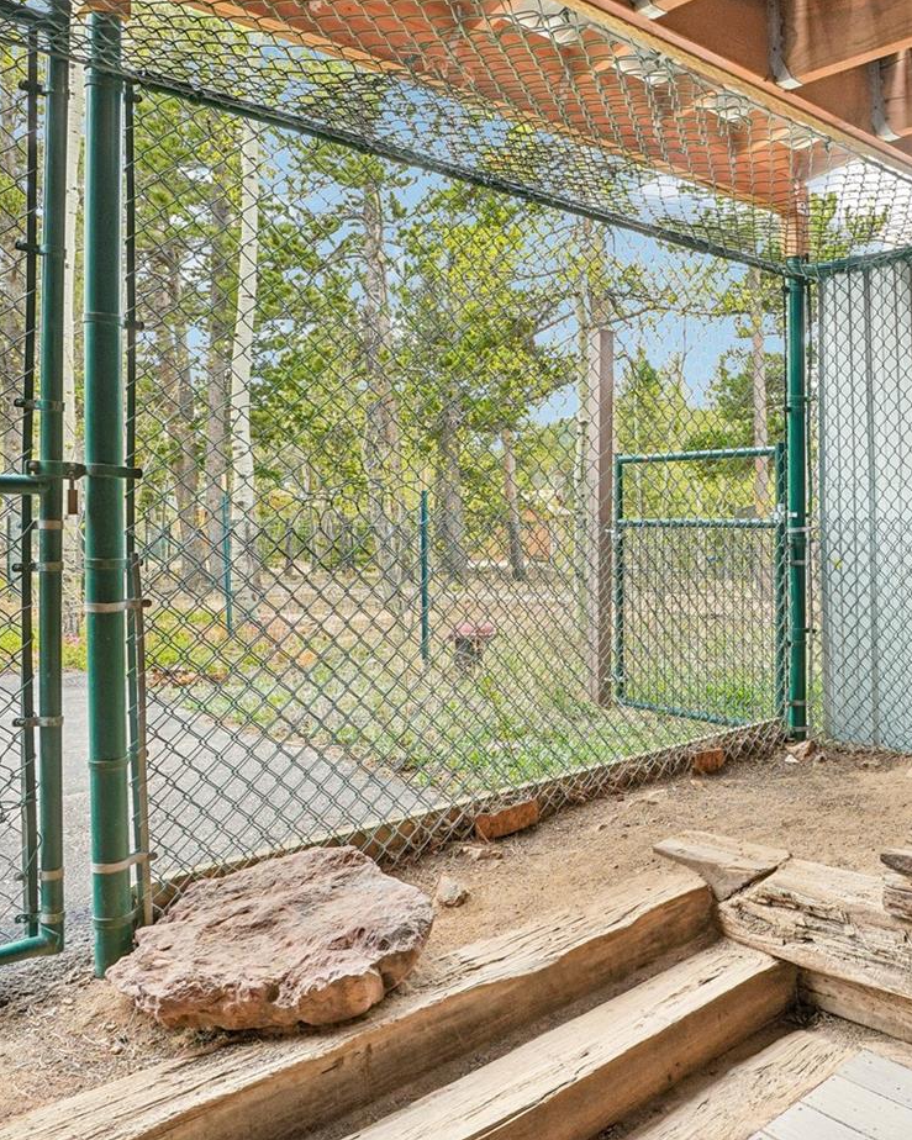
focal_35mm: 27
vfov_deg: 64.3
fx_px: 905
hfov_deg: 48.4
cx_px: 806
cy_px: 516
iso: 100
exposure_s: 1/45
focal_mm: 11
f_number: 8
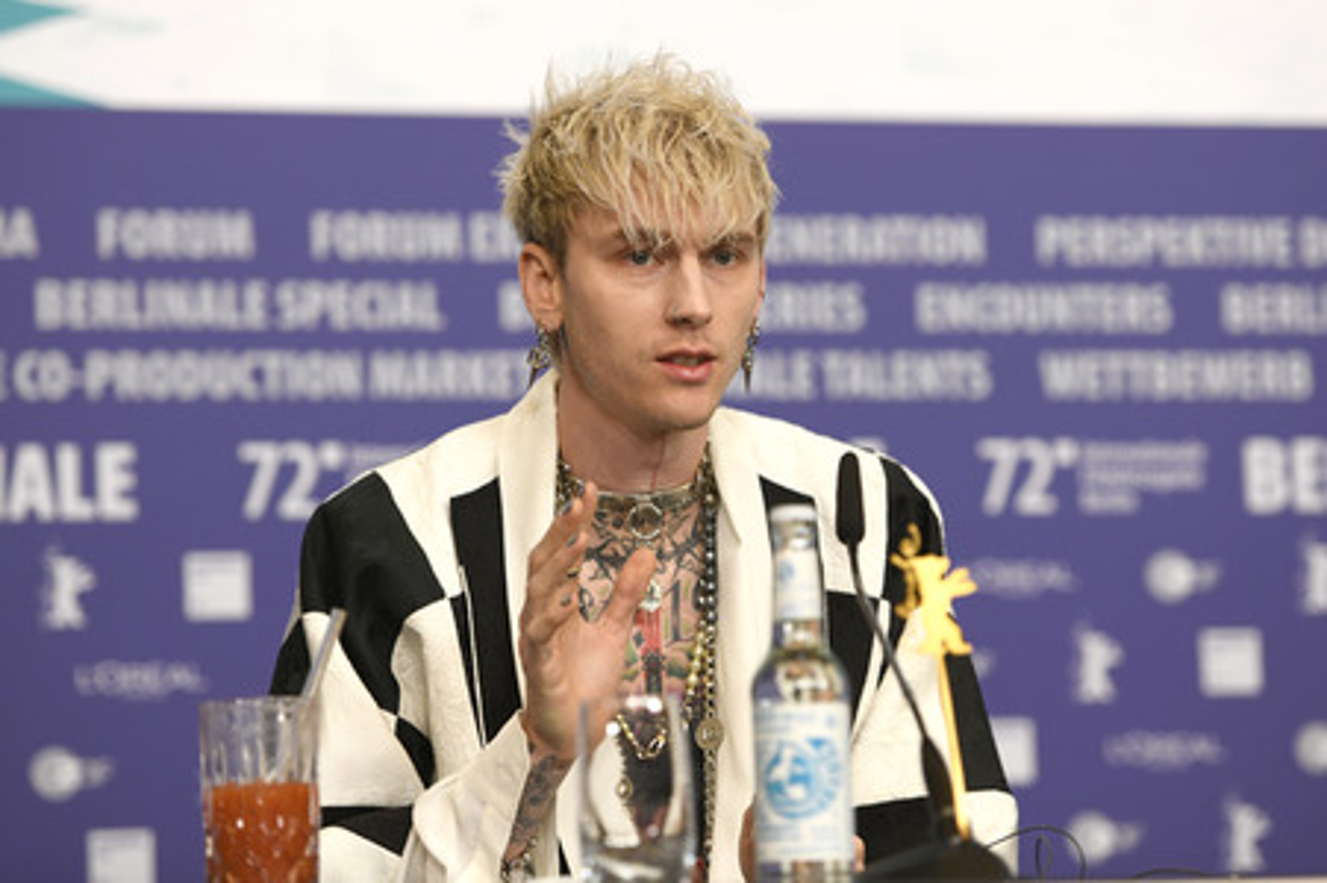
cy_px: 442
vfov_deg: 10.1
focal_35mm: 135
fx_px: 4972
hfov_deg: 15.2
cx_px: 664
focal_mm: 135
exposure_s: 1/200
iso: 1000
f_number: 3.5
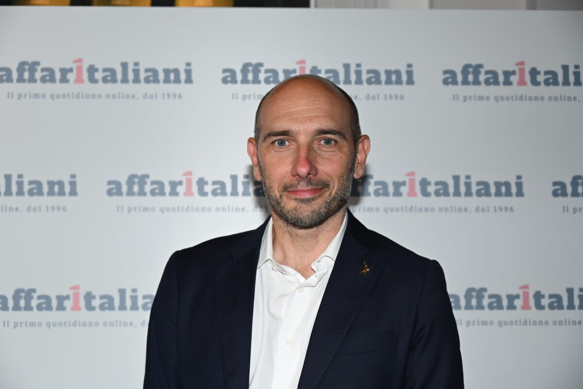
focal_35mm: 66
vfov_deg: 20.6
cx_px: 292
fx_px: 1069
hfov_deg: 30.5
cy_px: 194
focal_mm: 66
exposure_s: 1/200
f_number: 6
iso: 500
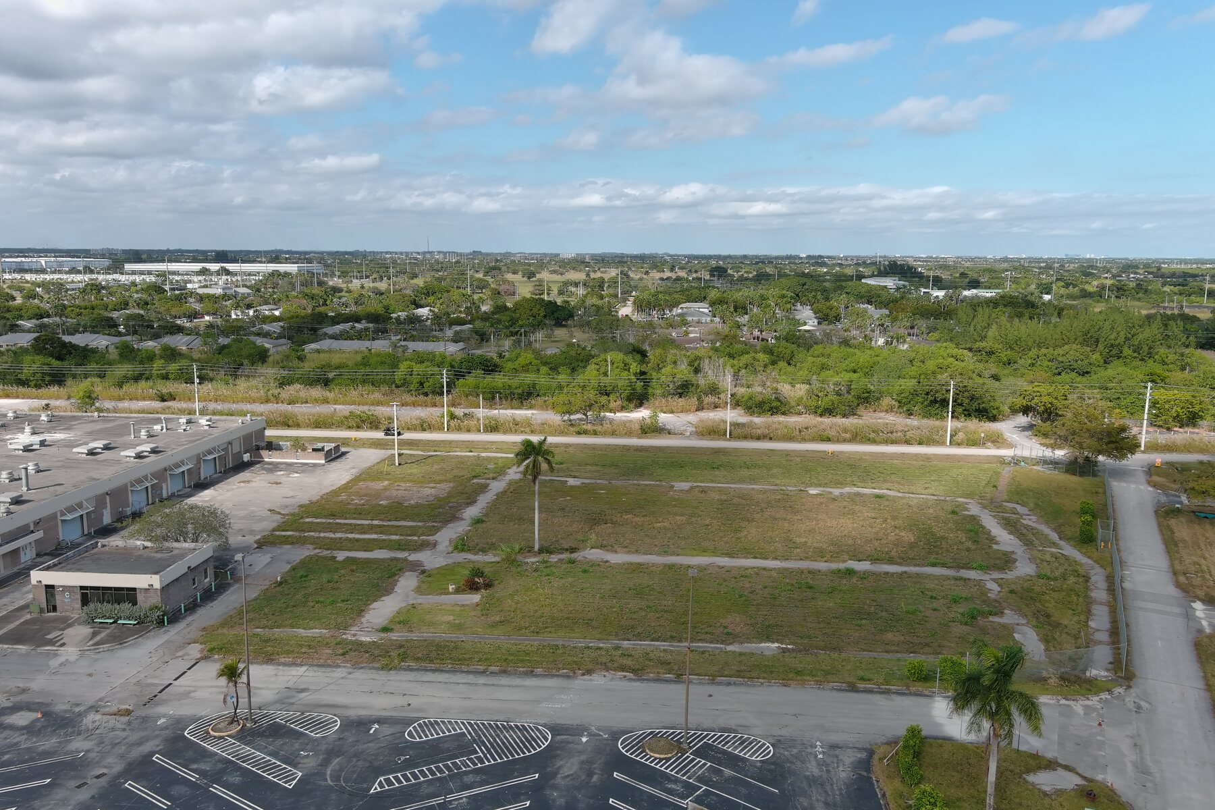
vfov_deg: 45.0
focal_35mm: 29
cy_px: 405
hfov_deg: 63.7
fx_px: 979
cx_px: 608
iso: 100
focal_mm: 10.57
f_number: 4.5
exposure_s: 1/400
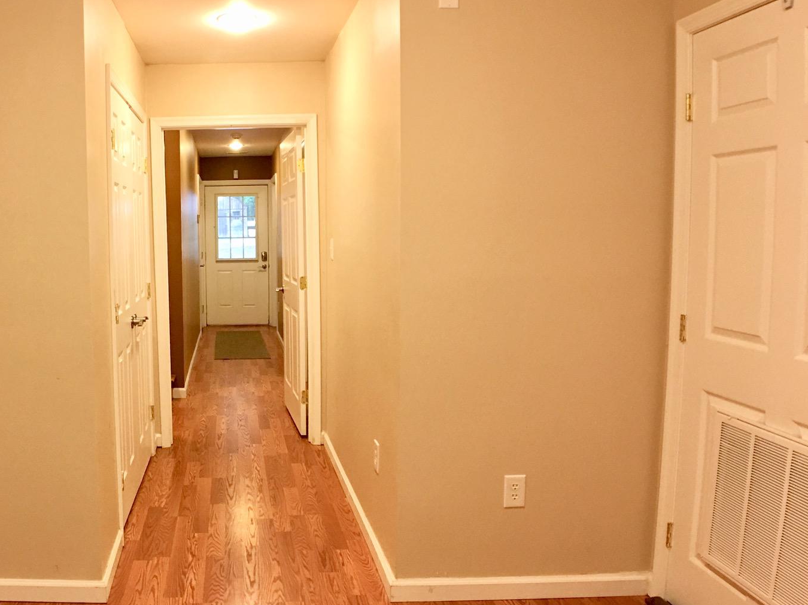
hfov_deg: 41.6
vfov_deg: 32.9
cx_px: 200
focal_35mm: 44
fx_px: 1027
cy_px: 292
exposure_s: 1/15
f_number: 2.2
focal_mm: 4.15
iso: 50
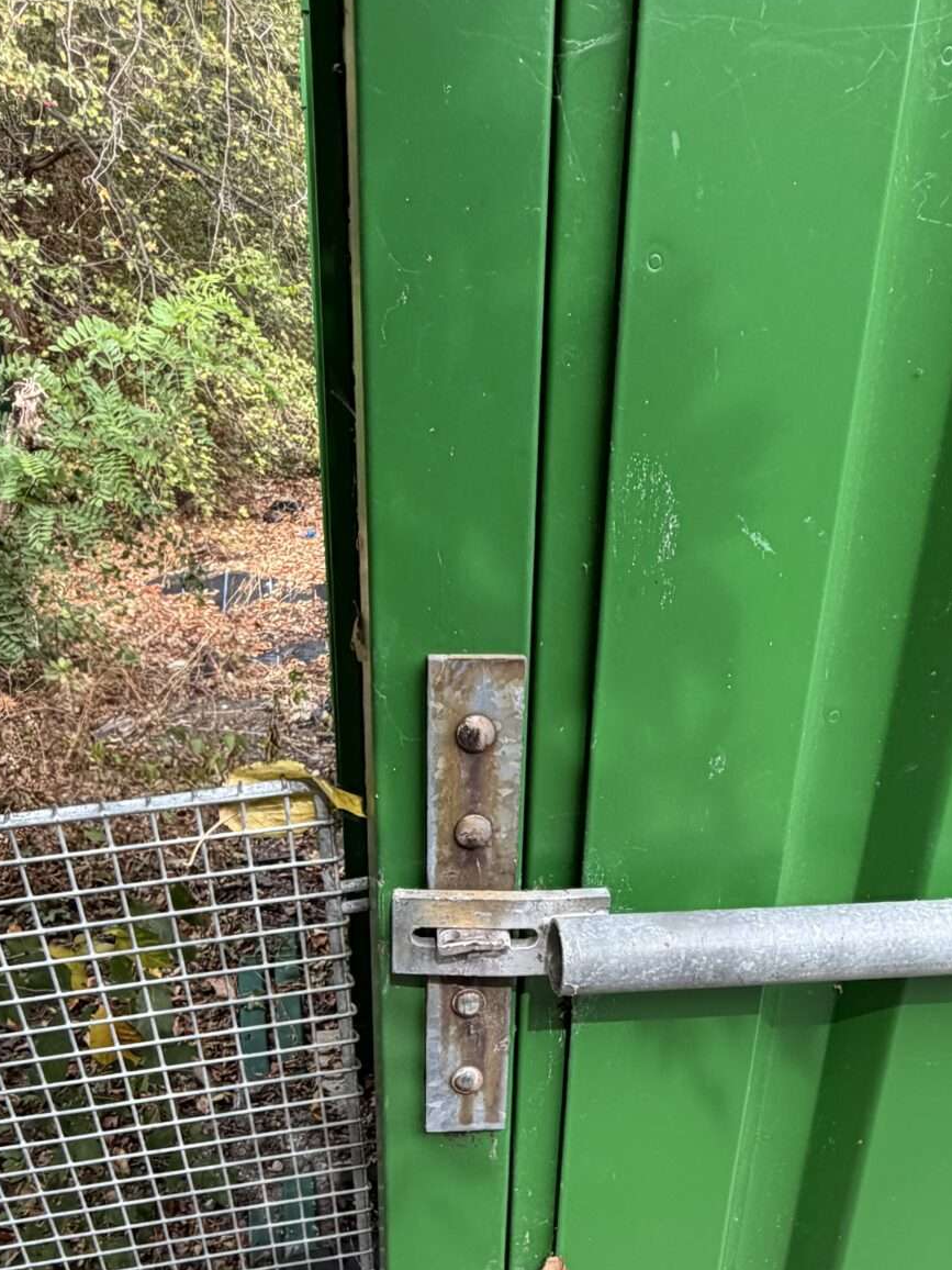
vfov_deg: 56.3
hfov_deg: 45.4
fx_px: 1137
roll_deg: -3.2
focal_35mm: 31
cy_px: 902
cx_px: 483
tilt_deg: -25.0
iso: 40
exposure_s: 1/192
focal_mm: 2.22
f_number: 2.2
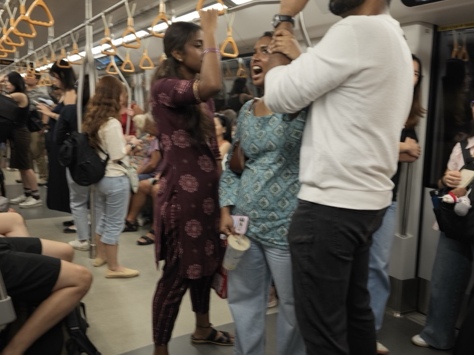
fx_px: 411
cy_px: 193
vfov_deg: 46.7
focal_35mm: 30
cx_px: 266
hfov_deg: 59.8
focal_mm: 28
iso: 800
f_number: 4
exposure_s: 1/50
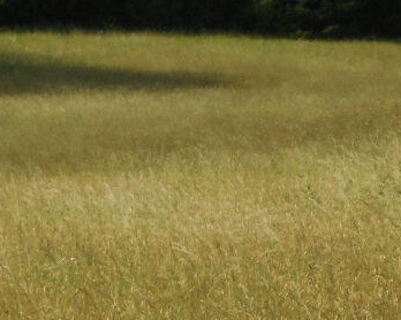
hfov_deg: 6.2
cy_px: 292
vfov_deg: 5.0
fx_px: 3677
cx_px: 84
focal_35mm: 310
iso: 125
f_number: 4.4
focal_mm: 12.5
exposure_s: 1/800
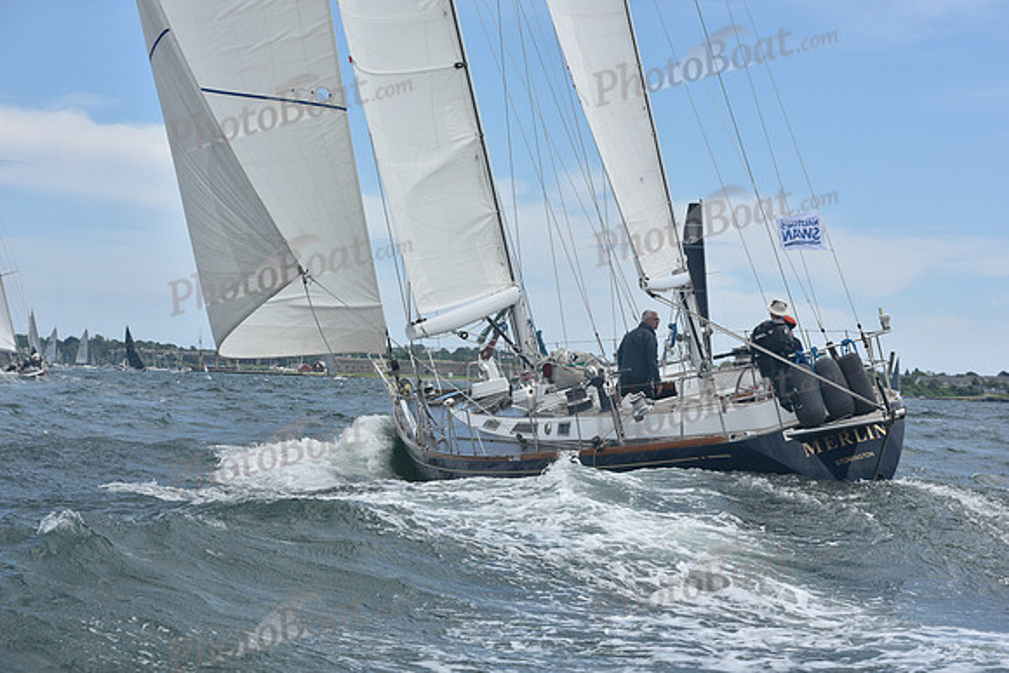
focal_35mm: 78
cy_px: 336
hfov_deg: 26.0
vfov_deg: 17.5
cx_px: 504
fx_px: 2187
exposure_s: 1/1000
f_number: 8
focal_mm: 78
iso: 250
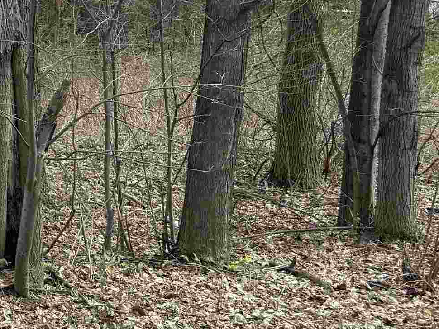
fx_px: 964
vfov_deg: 18.6
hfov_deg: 21.0
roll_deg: -0.1
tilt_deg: -0.3
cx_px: -248
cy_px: -38
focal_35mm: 76
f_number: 1.78
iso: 80
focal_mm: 6.76
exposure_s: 1/2053
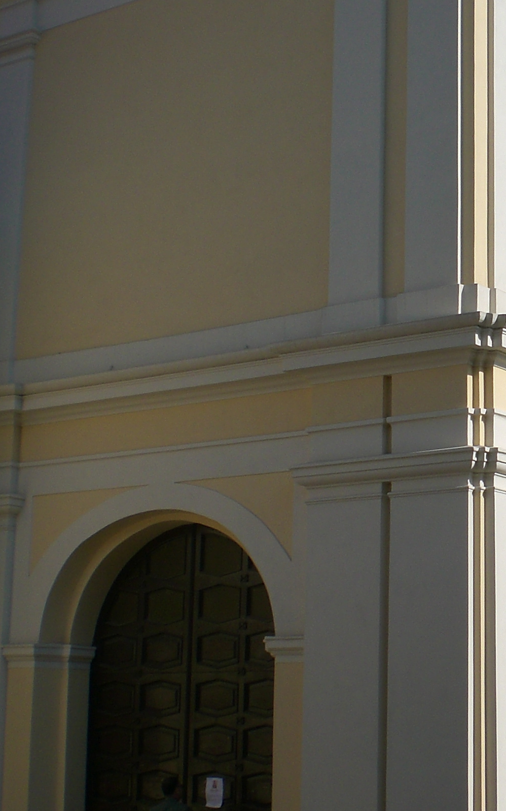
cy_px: 413
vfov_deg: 29.0
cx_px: 441
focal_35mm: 71
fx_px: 1567
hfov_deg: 18.1
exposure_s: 1/800
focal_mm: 6.3
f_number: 4.4
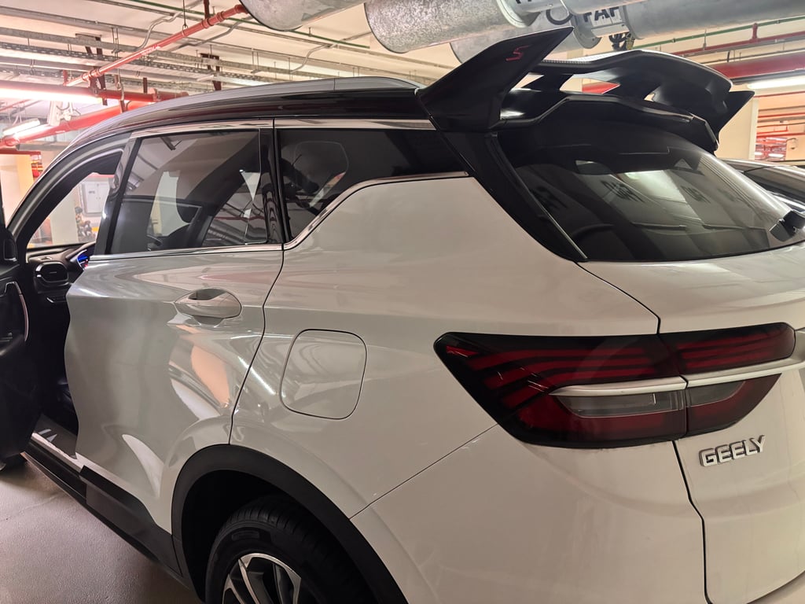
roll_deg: +1.5
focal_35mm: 26
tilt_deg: -10.4
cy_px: 302
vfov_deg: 53.1
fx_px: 605
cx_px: 402
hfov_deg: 67.3
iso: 500
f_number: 1.6
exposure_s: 1/25
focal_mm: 5.96
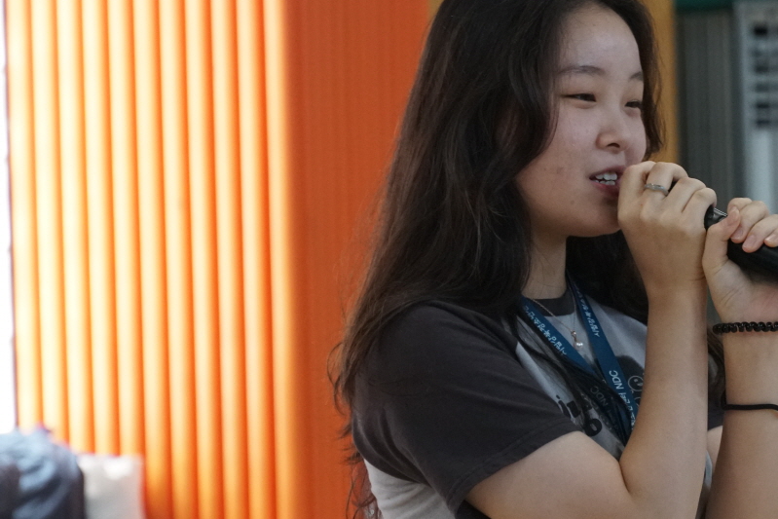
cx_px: 621
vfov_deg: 4.5
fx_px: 6571
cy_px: 223
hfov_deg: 6.8
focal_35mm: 304
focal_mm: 108
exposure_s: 1/200
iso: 2000
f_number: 5.6
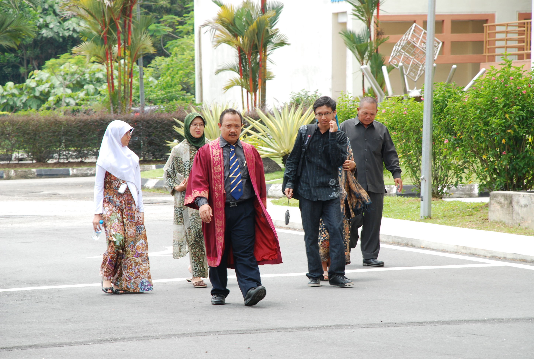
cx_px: 267
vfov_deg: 6.8
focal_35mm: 202
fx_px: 3010
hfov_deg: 10.1
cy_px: 180
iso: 200
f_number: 9
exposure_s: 1/100
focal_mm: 135
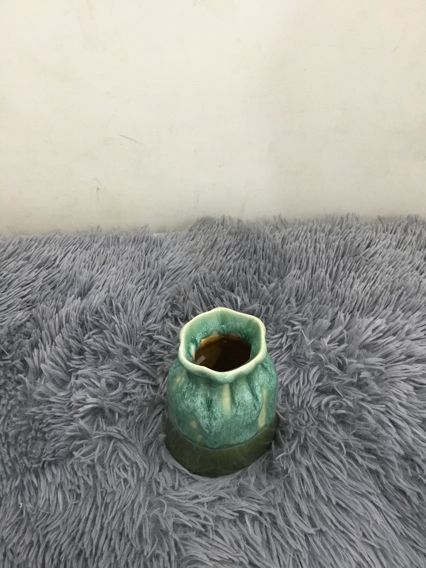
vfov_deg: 58.4
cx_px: 213
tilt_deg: -46.6
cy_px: 284
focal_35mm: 31
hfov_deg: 45.4
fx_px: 509
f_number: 2.4
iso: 160
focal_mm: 3.3
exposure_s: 1/33
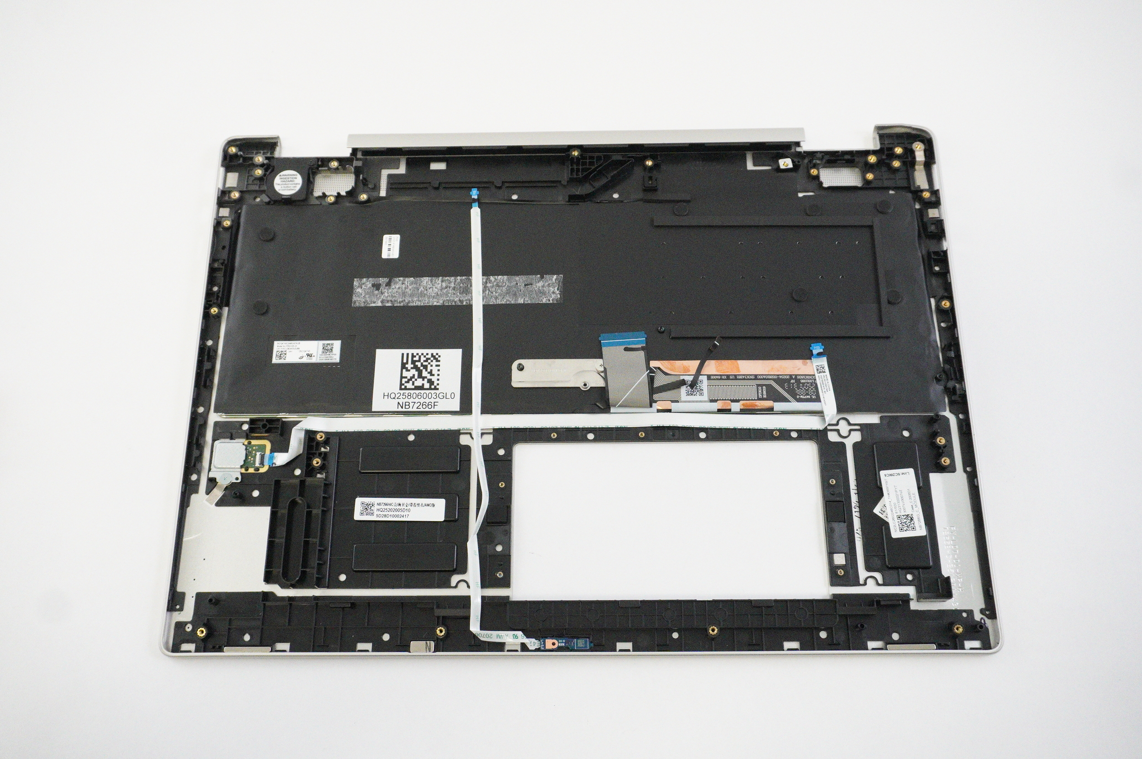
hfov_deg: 62.0
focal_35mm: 30
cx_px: 571
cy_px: 380
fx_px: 951
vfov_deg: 43.5
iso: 8000
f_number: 5.6
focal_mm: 20
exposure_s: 1/400
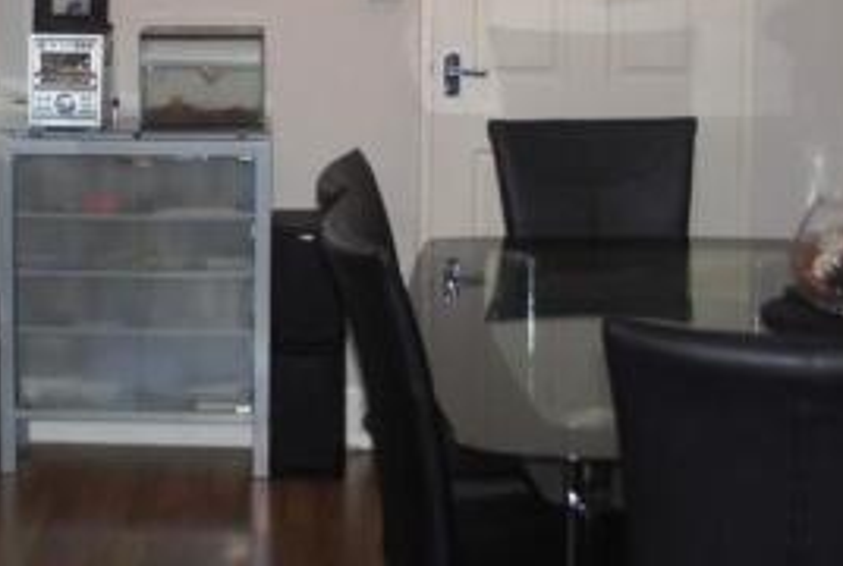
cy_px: 49
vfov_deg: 18.4
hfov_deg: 27.2
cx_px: 203
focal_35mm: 73
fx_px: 1713
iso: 200
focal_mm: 20
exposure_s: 1/60
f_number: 3.8
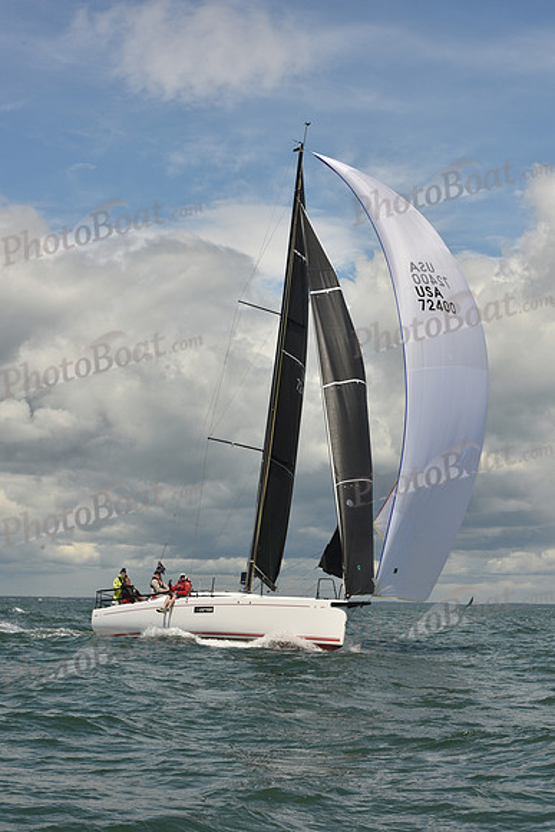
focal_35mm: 70
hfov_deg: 19.5
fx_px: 1618
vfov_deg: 28.8
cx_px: 278
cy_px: 416
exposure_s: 1/800
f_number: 13
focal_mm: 70
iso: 320
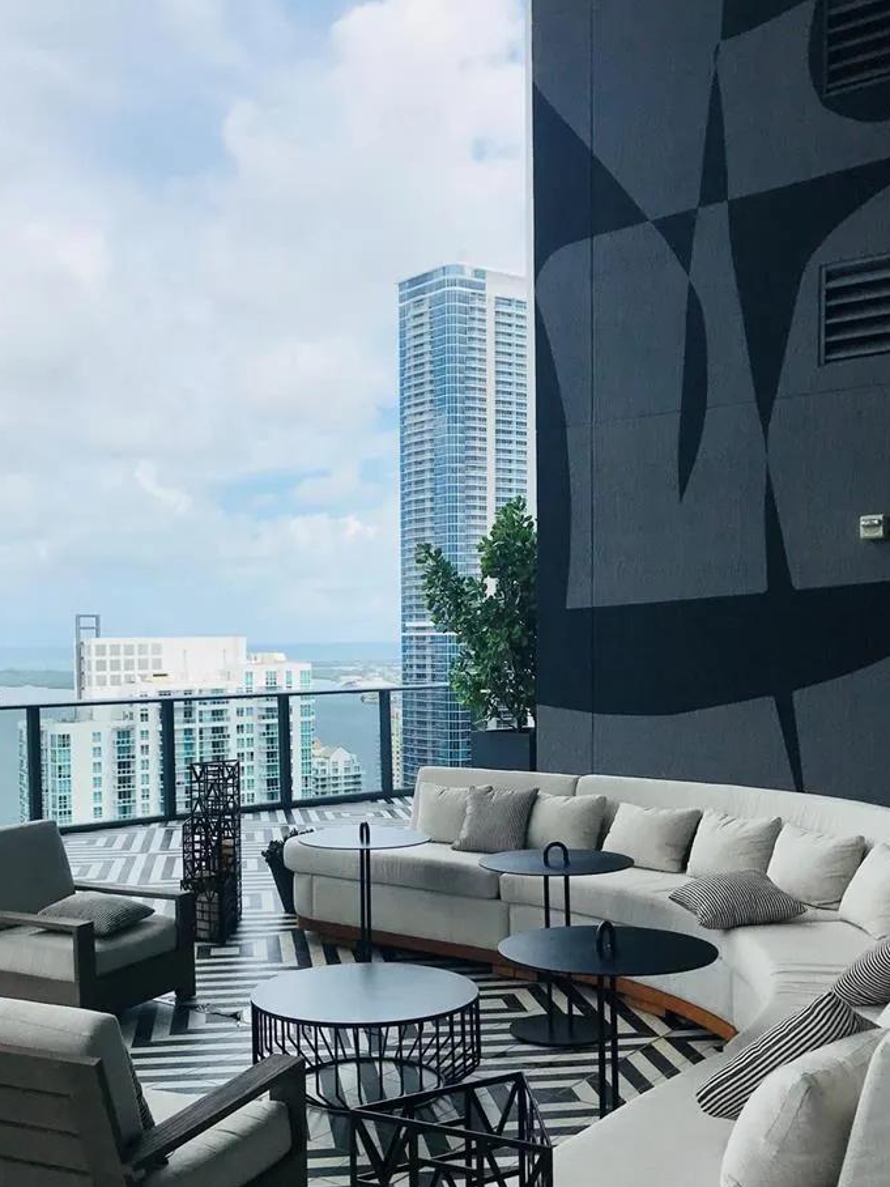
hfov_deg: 38.5
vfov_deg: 49.9
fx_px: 1268
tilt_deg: -1.4
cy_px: 701
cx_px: 344
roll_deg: +0.2
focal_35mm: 37
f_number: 1.8
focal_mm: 3.99
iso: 20
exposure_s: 1/2994
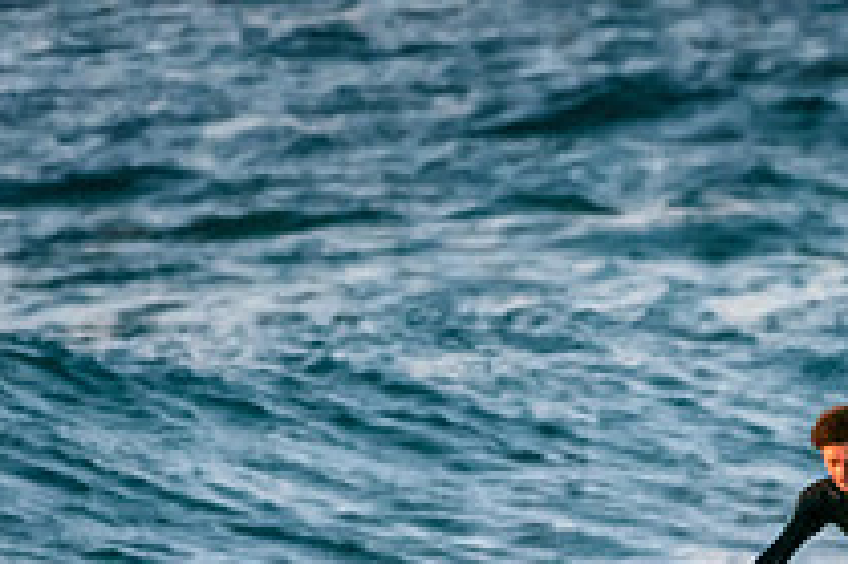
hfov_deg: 1.0
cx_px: 872
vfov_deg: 0.7
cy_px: 781
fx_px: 49003
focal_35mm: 2082
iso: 3200
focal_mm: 500
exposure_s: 1/1600
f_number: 5.6
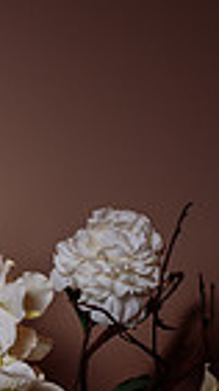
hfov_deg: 3.7
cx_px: -279
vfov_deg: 6.6
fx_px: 3355
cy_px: 640
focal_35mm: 324
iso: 500
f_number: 4.5
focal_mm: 60
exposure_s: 1/200
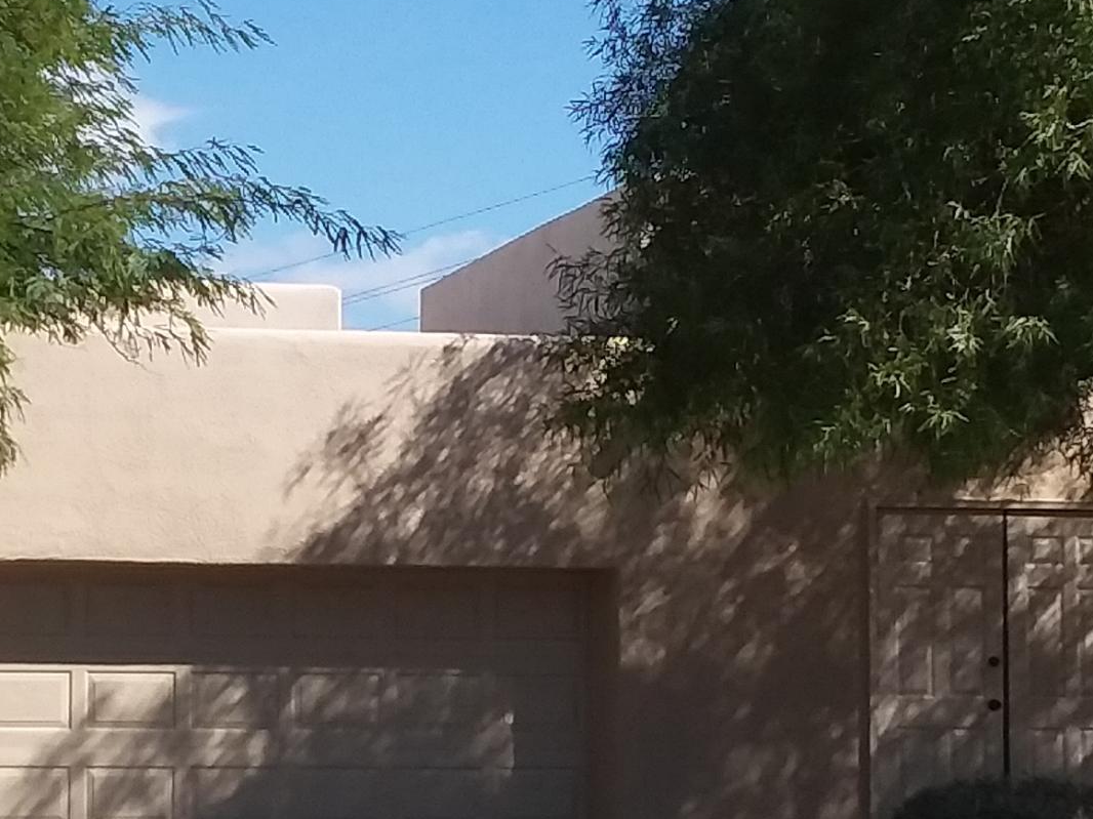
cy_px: 498
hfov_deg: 25.2
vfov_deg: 19.4
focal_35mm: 76
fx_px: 2399
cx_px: 209
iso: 50
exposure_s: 1/1346
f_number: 1.9
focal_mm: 2.91
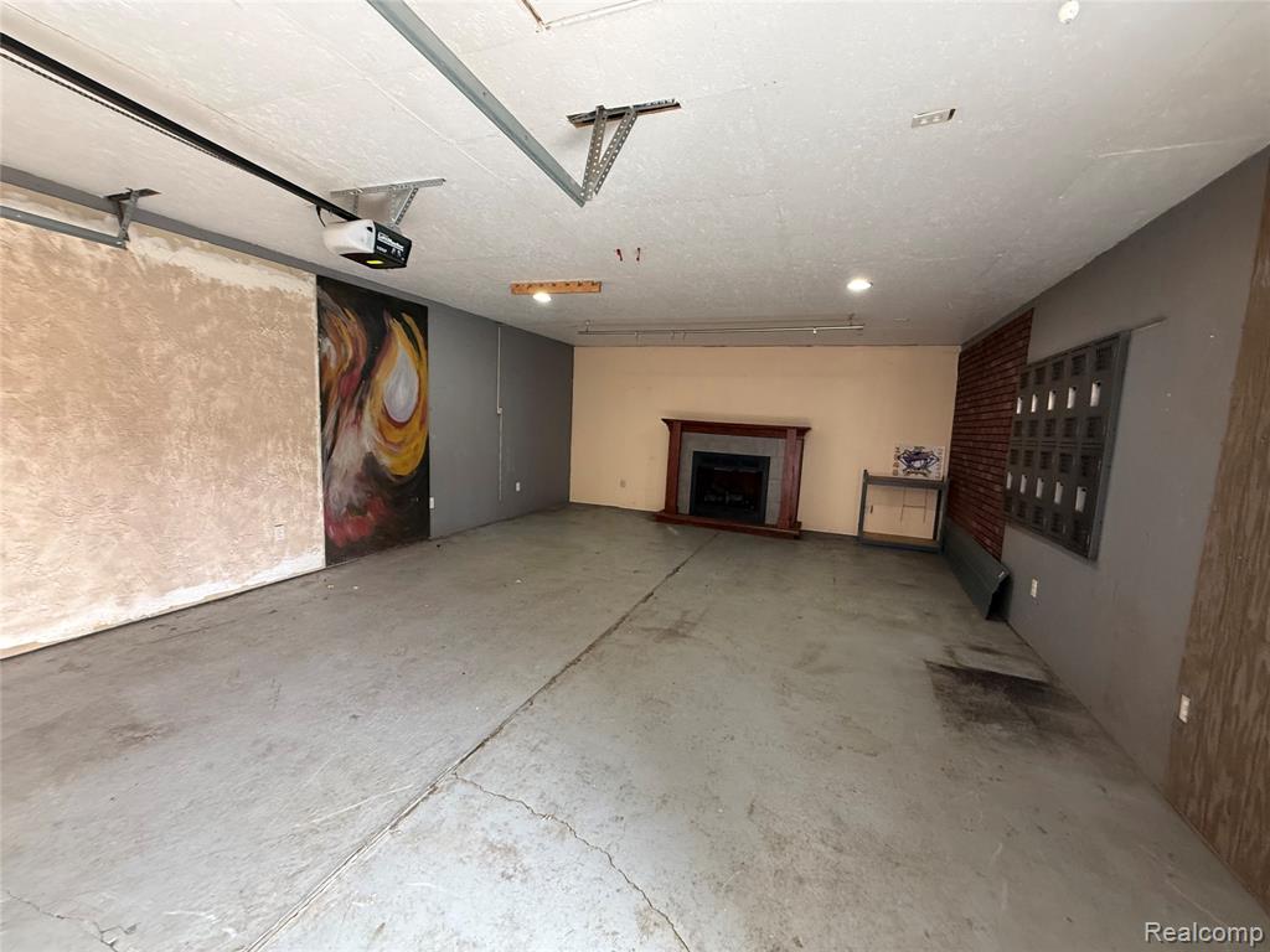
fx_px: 514
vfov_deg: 85.7
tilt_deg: -5.1
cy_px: 476
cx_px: 635
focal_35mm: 14
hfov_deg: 102.1
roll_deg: -3.6
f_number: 2.2
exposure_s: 1/60
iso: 400
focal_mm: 2.22
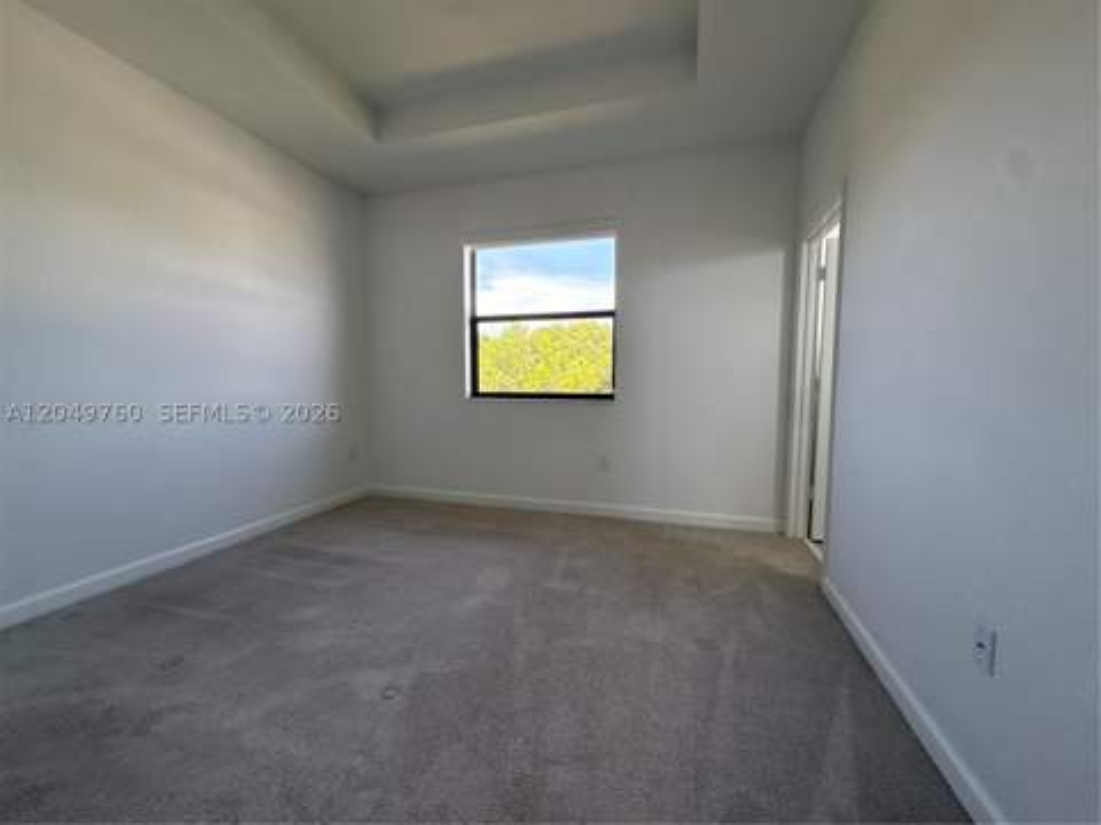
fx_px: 445
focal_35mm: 14
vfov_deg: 85.7
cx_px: 550
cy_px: 412
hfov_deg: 102.1
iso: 100
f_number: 2.2
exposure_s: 1/99
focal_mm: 2.22
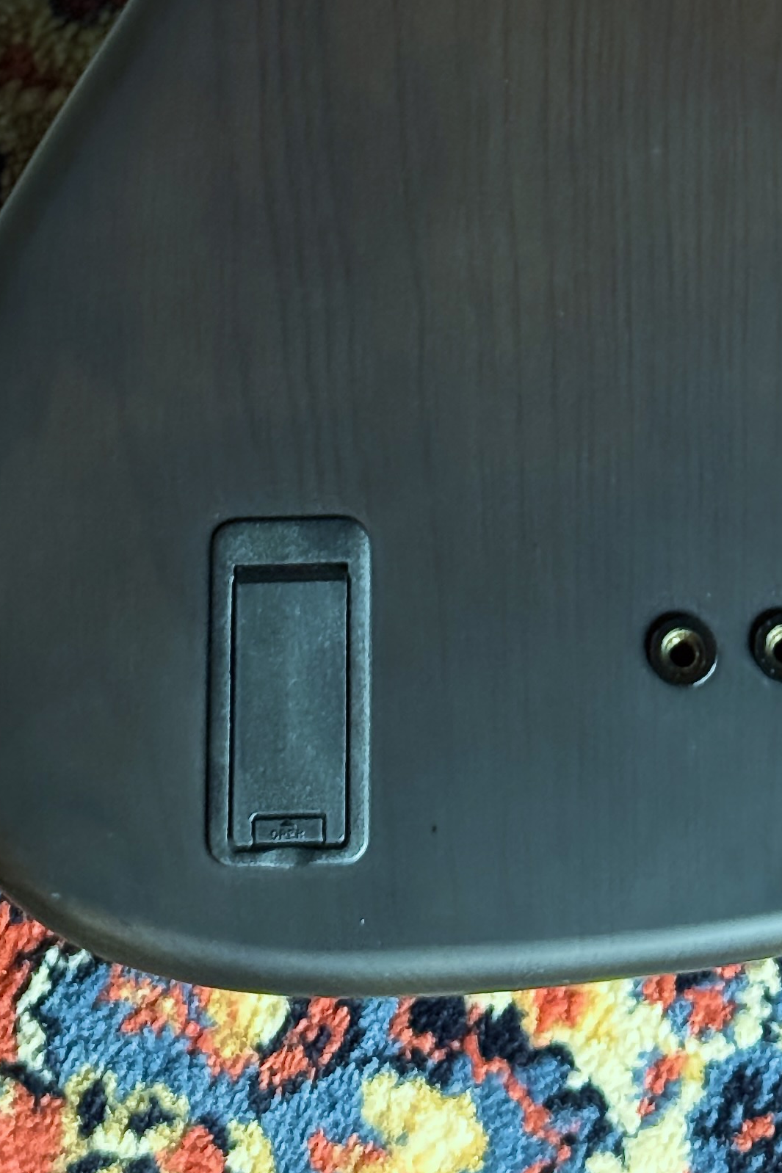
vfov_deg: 15.6
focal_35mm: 126
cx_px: 770
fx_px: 4106
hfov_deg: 10.8
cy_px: -296
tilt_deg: -72.5
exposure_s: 1/24
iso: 800
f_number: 1.78
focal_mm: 6.76
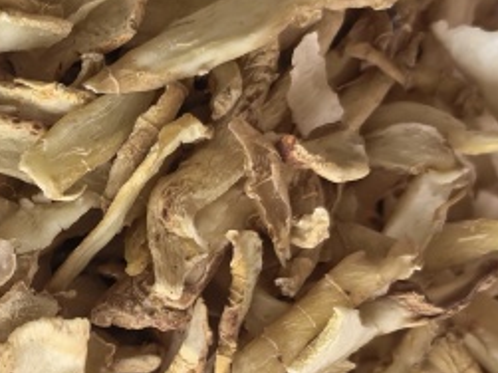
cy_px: 313
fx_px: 1237
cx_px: -54
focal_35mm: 86
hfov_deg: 21.6
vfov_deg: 17.0
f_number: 2
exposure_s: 1/100
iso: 100
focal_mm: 5.75
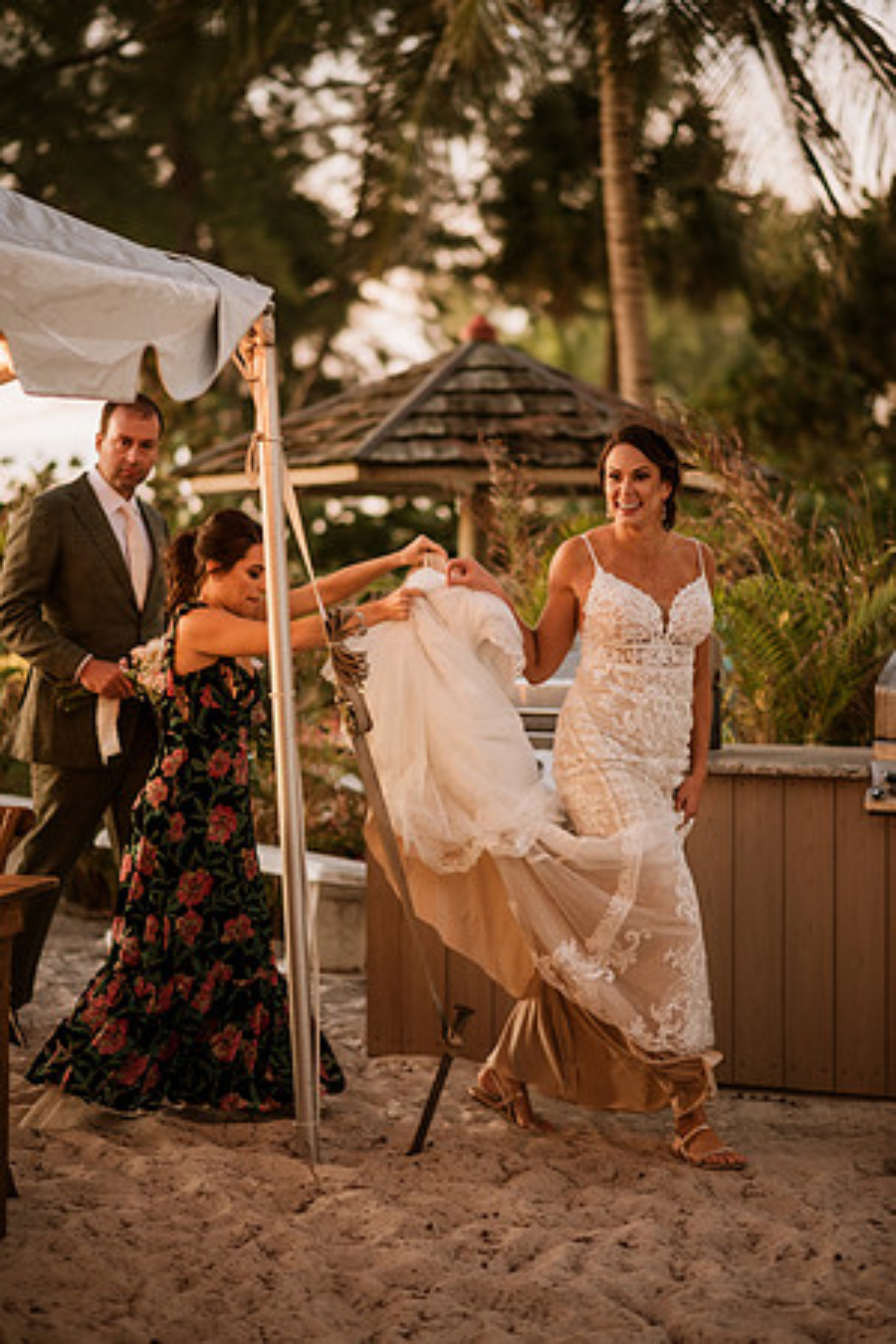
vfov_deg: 23.9
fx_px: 3173
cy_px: 672
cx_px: 448
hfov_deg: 16.1
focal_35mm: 85
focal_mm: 85
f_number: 2
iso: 250
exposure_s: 1/160
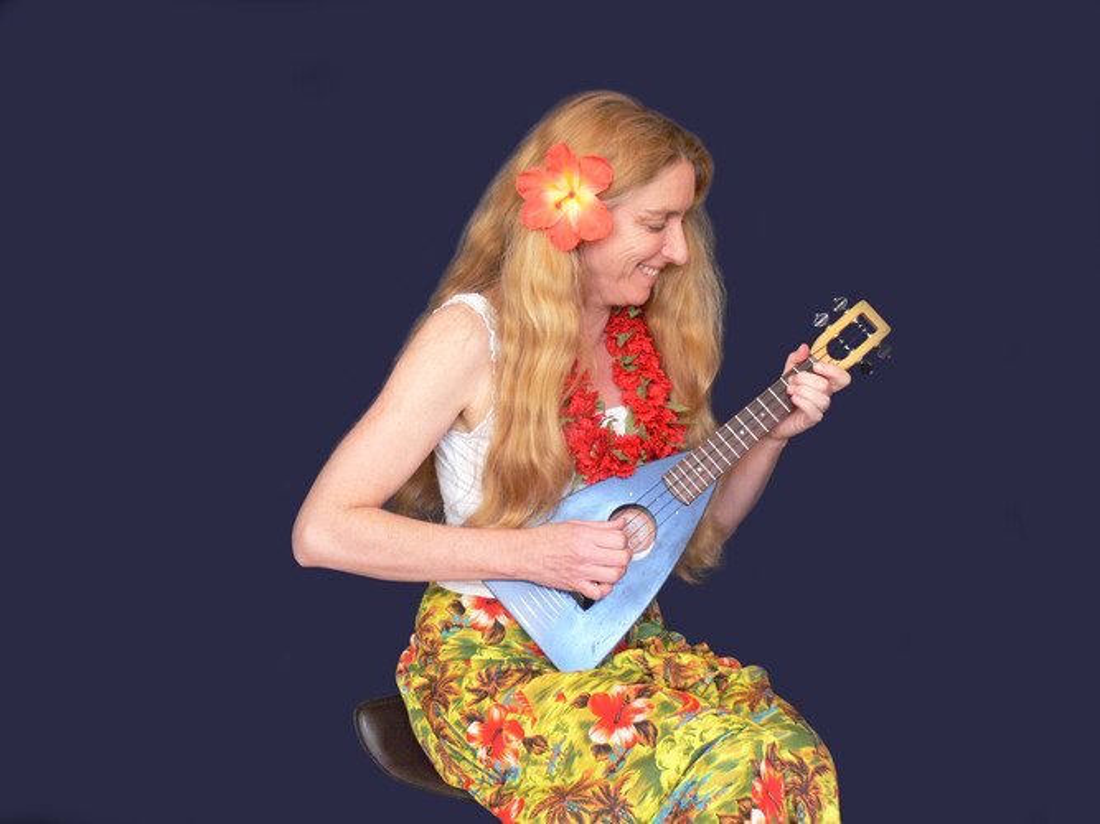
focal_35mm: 48
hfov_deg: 39.7
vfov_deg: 30.3
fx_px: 1525
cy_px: 412
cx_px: 550
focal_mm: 10.2
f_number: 3.2
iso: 200
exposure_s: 1/13
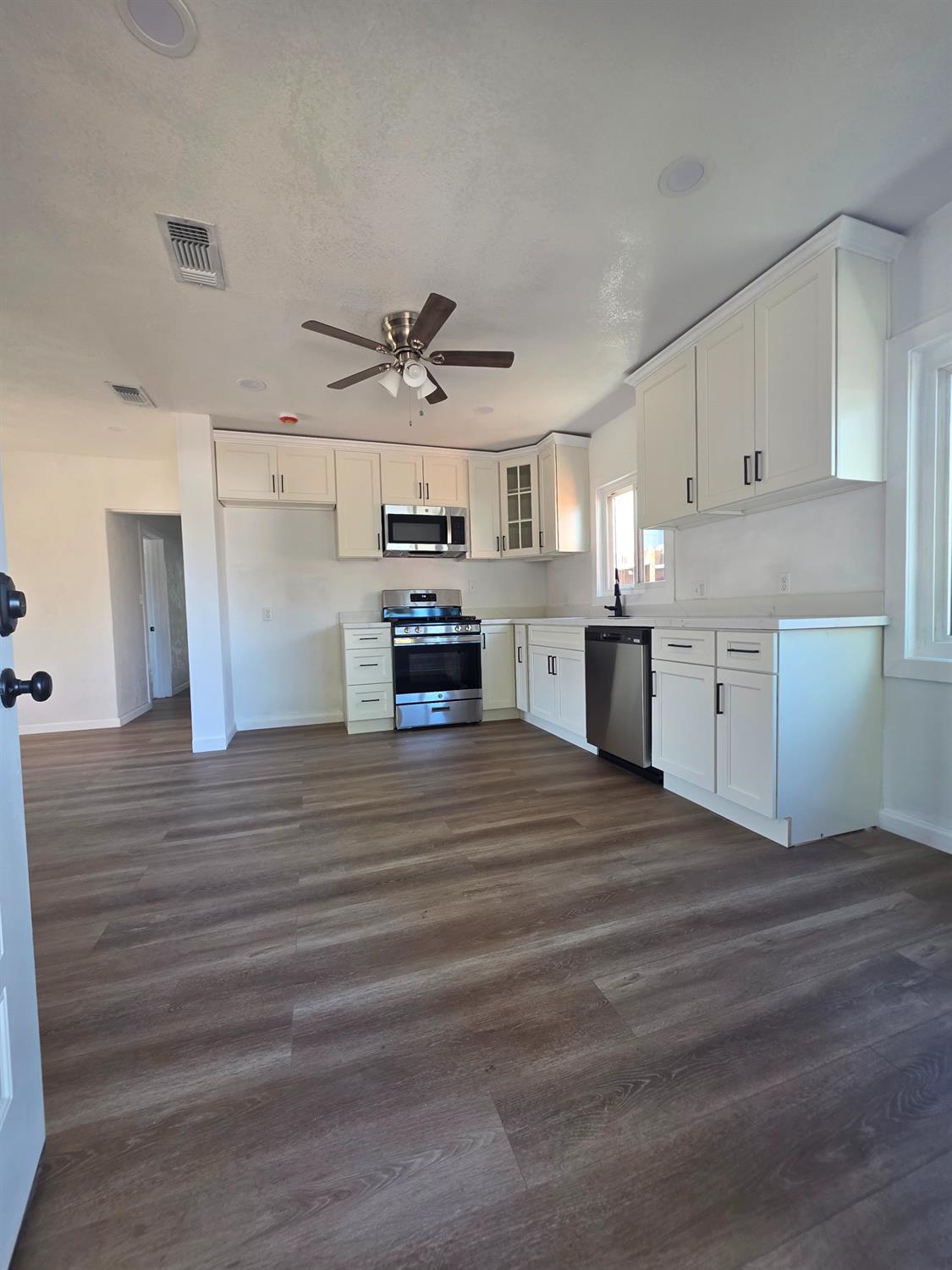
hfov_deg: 89.9
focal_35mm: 13
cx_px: 476
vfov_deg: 106.2
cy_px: 635
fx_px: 477
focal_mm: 2.2
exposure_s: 1/120
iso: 200
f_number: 1.9
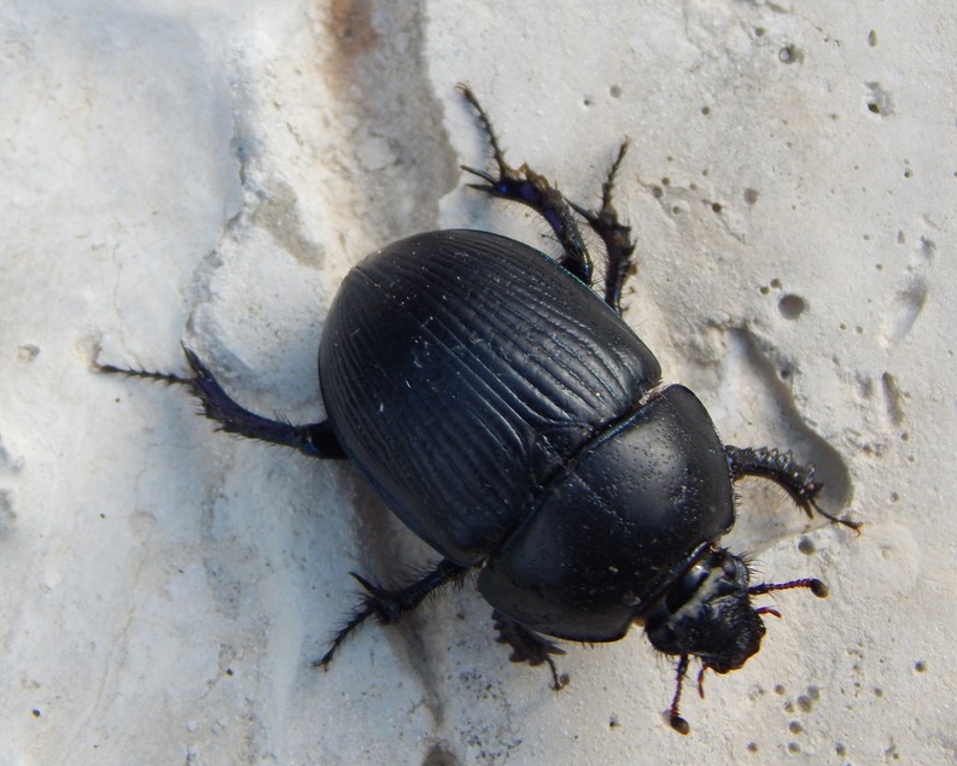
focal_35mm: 148
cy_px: 381
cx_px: 456
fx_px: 4193
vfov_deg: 10.4
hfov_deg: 13.0
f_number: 4.9
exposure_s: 1/250
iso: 160
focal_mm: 25.3
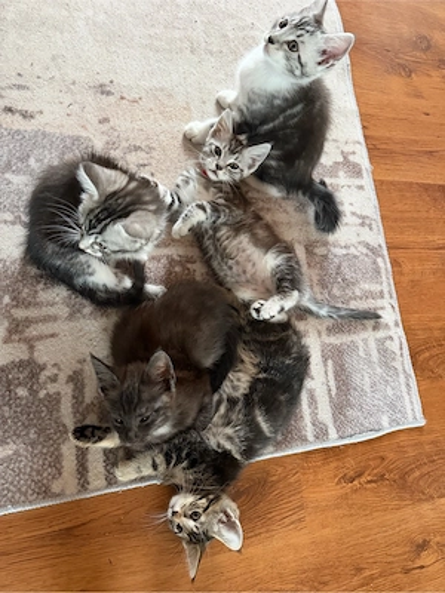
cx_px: 222
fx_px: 411
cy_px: 296
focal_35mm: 24
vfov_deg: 71.6
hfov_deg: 56.8
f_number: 1.78
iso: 800
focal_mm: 6.76
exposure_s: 1/49
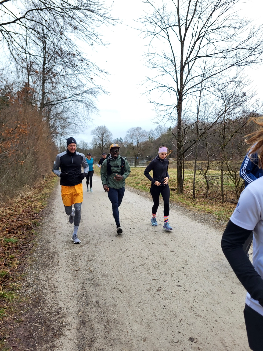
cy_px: 176
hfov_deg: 53.1
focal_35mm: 26
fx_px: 263
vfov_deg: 67.3
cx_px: 132
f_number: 1.8
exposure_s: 1/547
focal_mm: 5.4
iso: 40
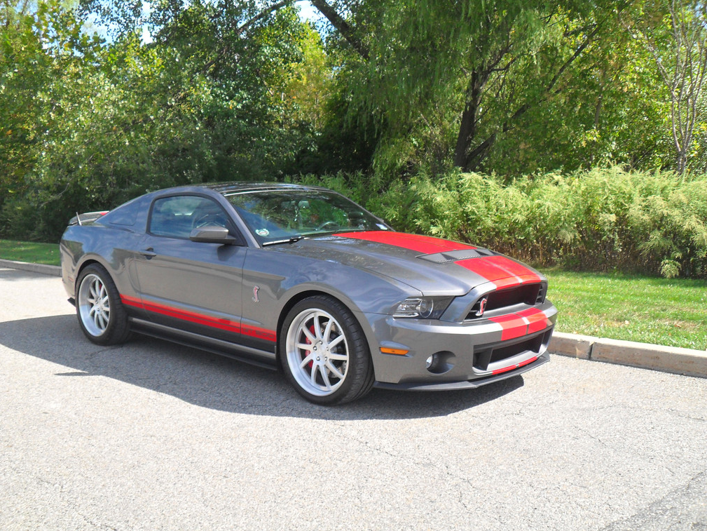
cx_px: 334
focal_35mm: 37
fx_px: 756
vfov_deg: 38.7
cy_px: 262
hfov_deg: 50.1
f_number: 8.9
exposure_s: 1/60
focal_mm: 6.2
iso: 100
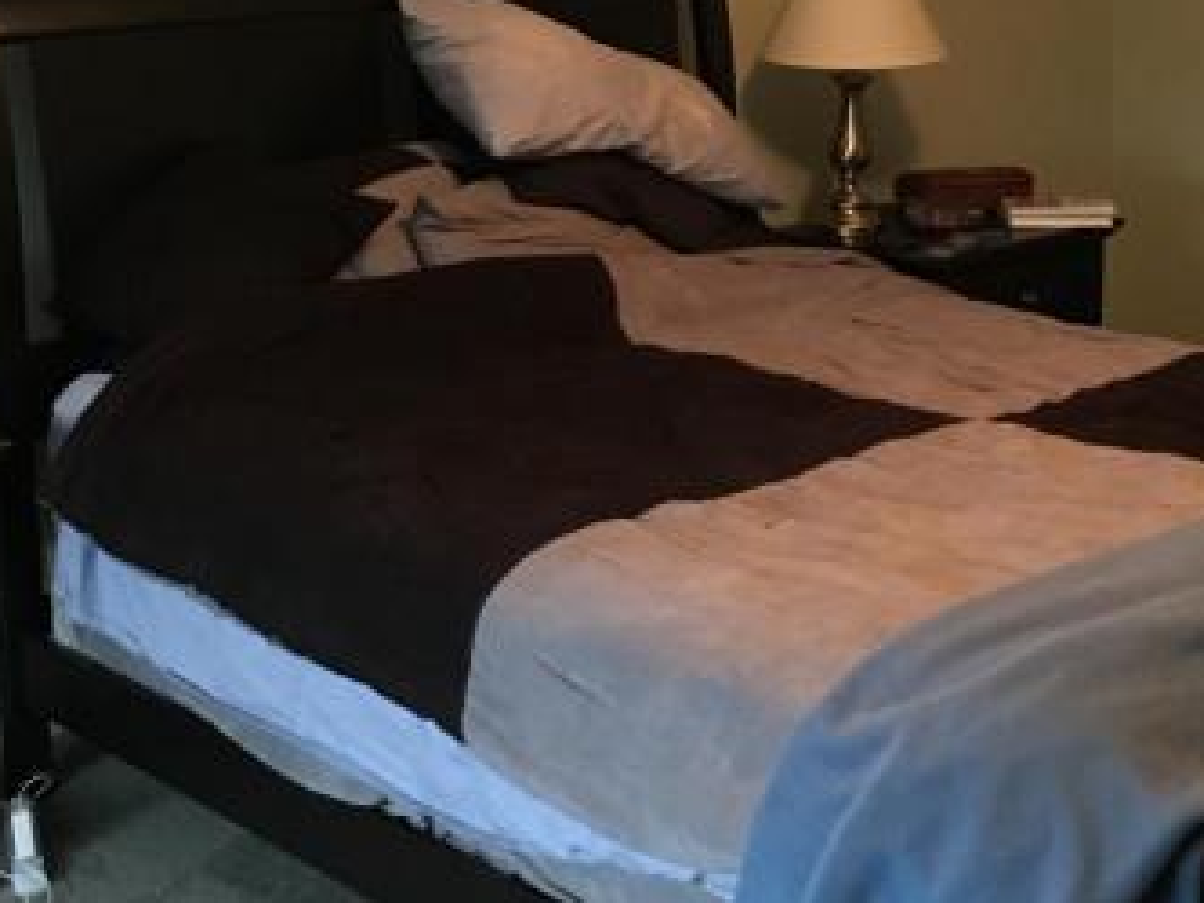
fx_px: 2330
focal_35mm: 67
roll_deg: +1.4
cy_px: 156
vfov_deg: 21.6
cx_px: 765
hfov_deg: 28.8
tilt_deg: -10.0
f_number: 2.2
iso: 200
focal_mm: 4.15
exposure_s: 1/15
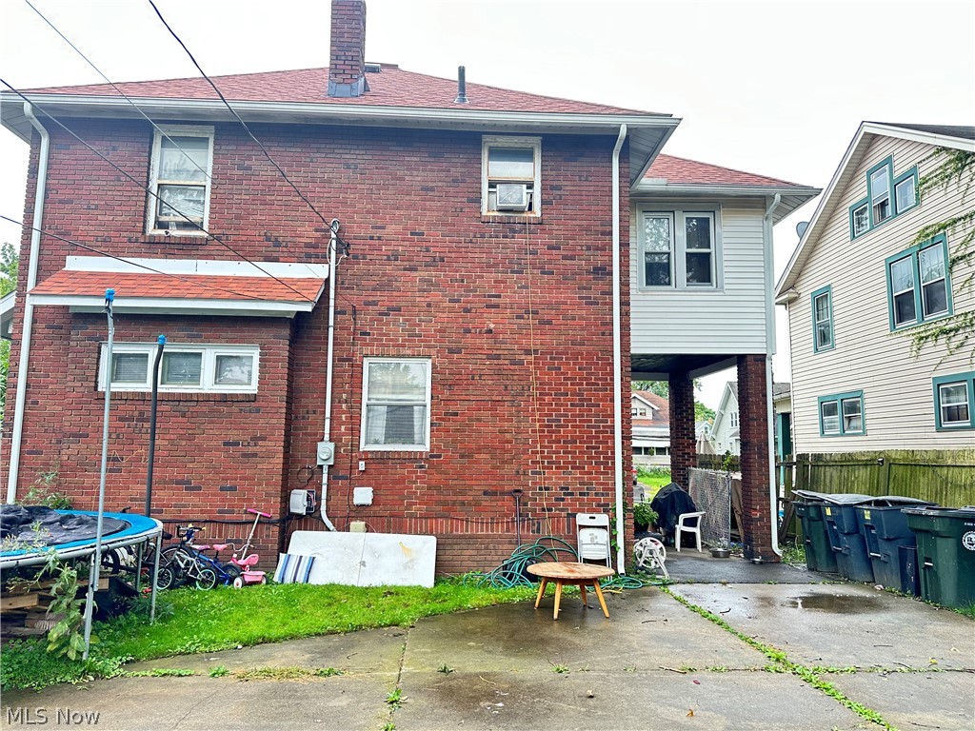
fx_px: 676
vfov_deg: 56.8
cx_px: 488
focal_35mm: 24
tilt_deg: +7.6
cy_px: 366
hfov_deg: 71.6
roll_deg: -0.9
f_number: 1.78
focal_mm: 6.86
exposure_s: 1/162
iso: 100
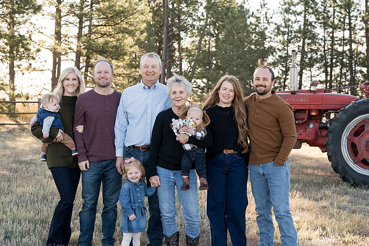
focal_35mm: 70
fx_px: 718
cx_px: 184
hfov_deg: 28.8
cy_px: 123
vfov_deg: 19.5
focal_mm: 70
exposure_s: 1/320
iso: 1000
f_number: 7.1
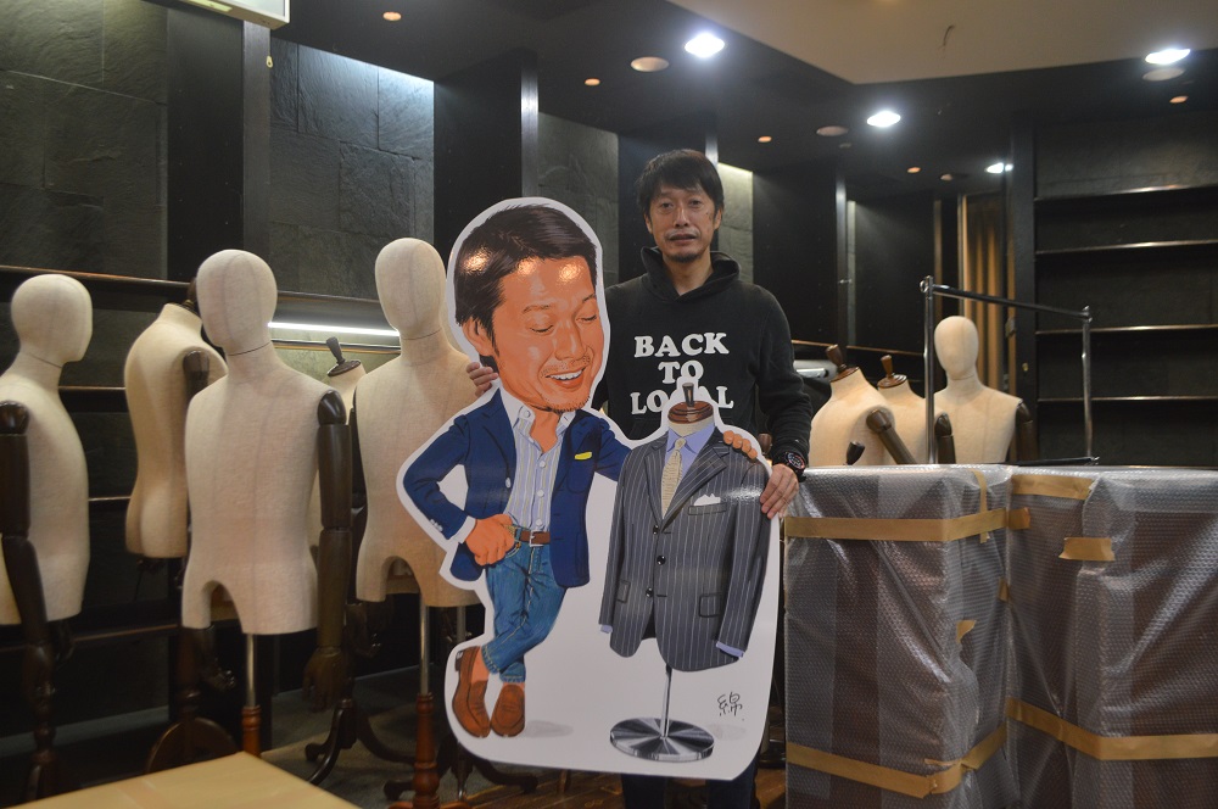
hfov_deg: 62.0
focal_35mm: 30
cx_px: 609
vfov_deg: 43.5
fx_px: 1014
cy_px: 404
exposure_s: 1/60
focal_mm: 20
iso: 500
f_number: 3.8
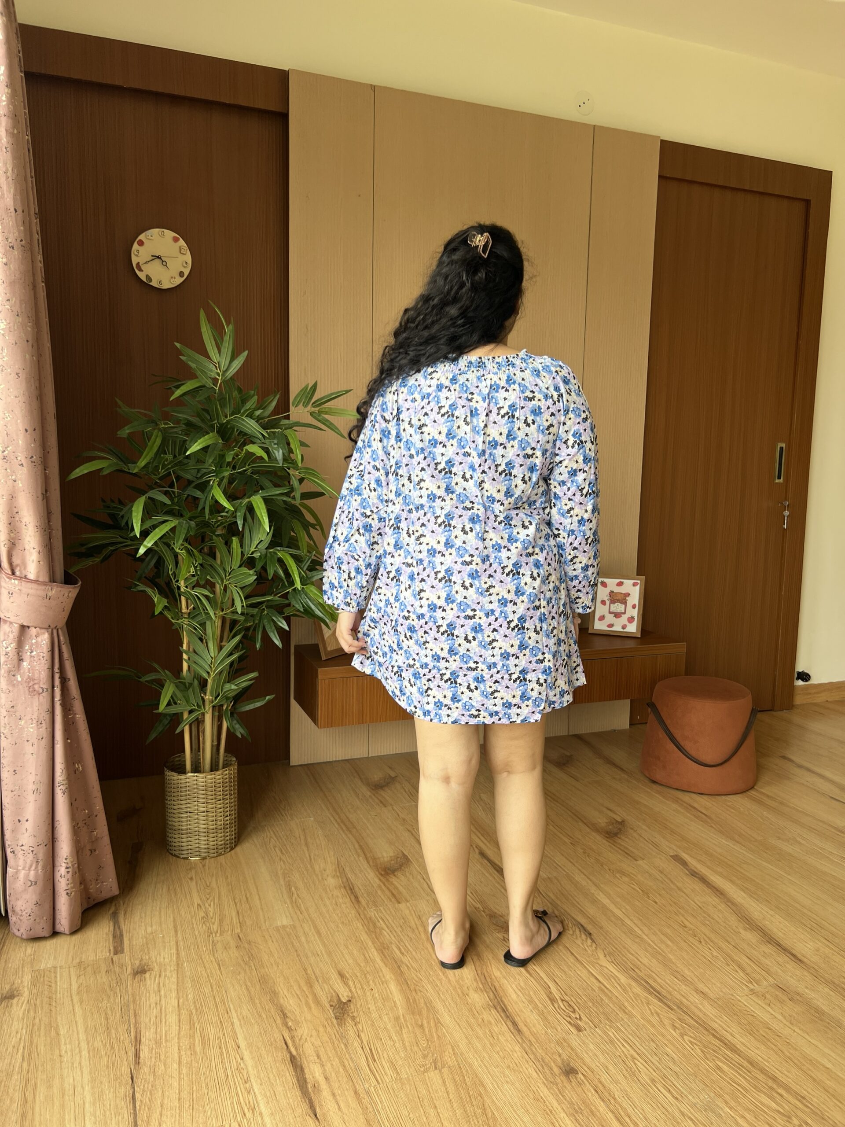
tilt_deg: -6.8
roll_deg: -0.7
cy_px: 564
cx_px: 422
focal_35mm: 26
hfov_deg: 53.1
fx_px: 846
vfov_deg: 67.3
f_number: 1.5
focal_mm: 5.7
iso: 50
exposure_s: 1/121
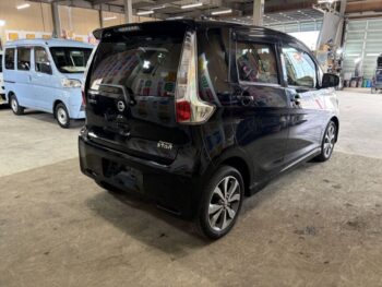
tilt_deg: -15.7
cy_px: 144
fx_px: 287
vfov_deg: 53.1
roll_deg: -0.6
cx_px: 191
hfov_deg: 67.3
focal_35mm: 26
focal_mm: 5.96
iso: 250
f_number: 1.6
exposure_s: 1/50
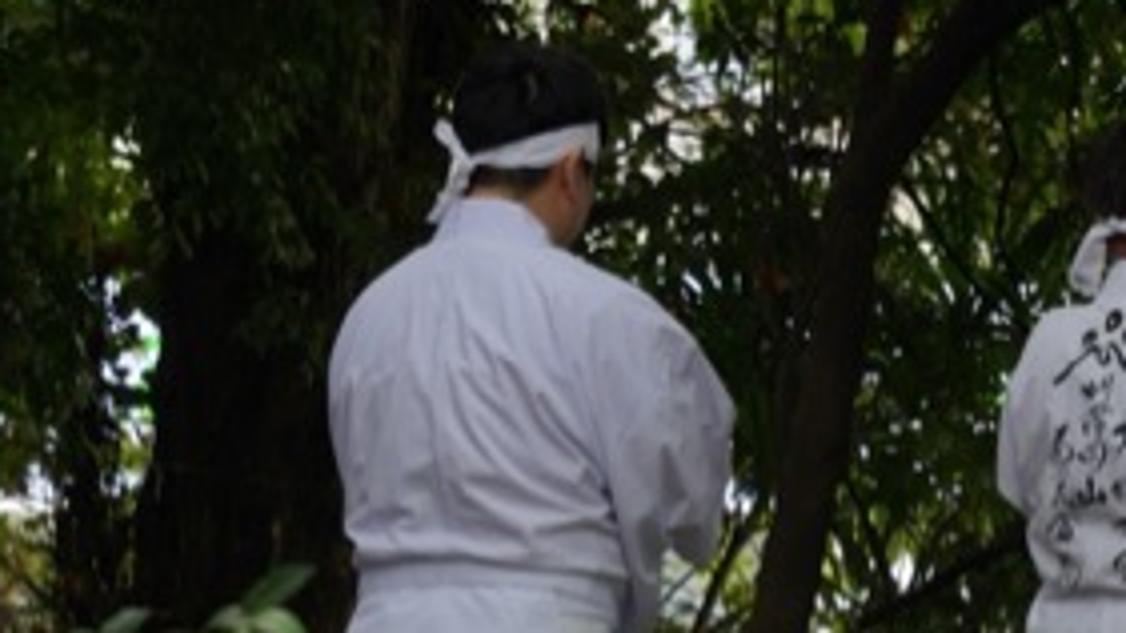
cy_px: 605
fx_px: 7553
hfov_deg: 8.5
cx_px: 1042
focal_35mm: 253
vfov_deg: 4.8
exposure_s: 1/100
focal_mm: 106
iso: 400
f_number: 6.3
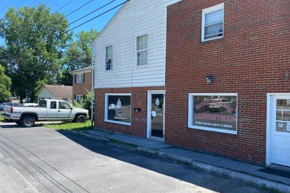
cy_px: 99
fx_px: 226
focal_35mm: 28
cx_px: 148
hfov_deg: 65.5
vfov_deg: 46.4
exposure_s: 1/1072
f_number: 1.8
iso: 32
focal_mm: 4.25
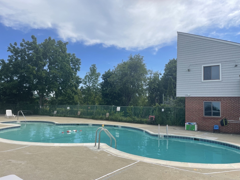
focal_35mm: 26
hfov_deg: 67.3
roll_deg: -1.8
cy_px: 90
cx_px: 120
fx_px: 180
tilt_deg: +6.0
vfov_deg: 53.1
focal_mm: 4.2
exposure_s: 1/3861
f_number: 1.6
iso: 32
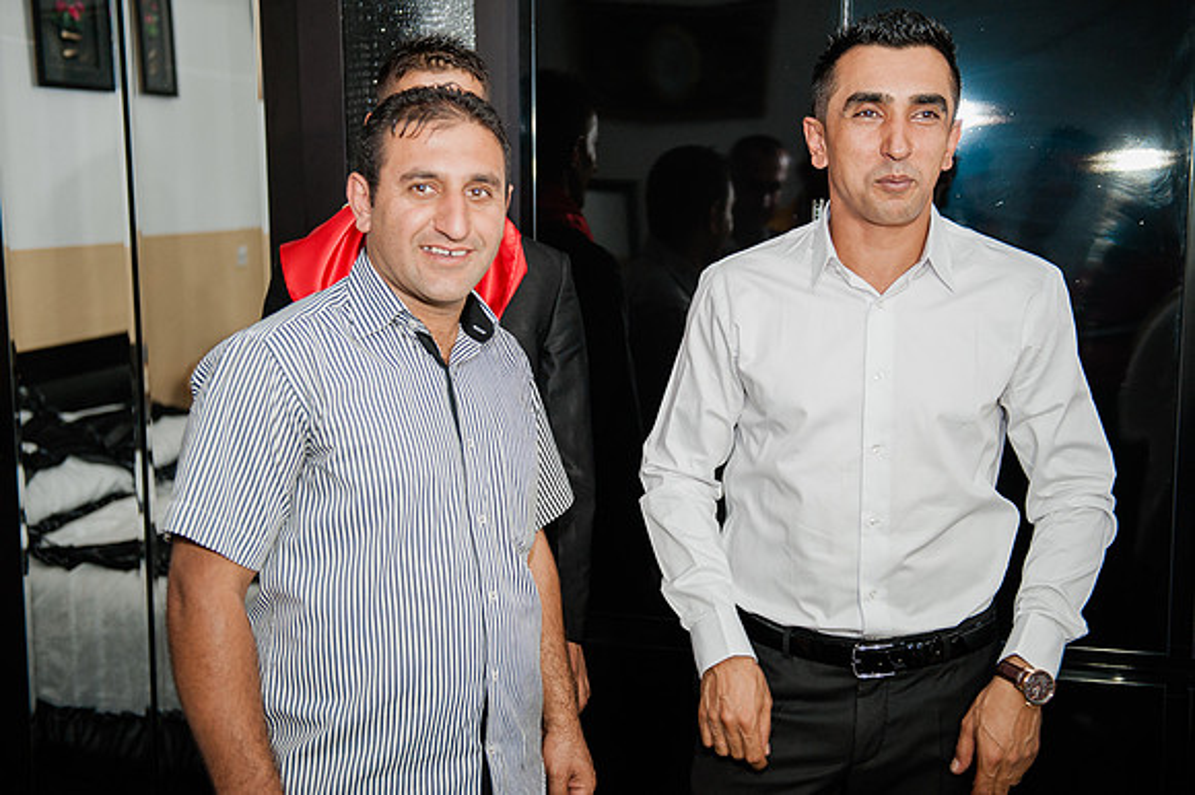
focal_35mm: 43
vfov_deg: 31.2
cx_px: 598
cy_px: 398
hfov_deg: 45.5
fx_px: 1427
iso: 800
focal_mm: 42
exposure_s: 1/125
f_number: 2.8
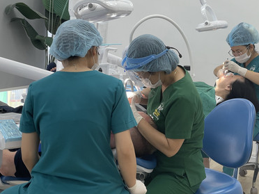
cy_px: 64
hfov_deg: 22.7
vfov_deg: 17.1
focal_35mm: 86
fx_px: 643
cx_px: 169
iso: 50
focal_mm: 7.5
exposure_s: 1/100
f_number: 2.2
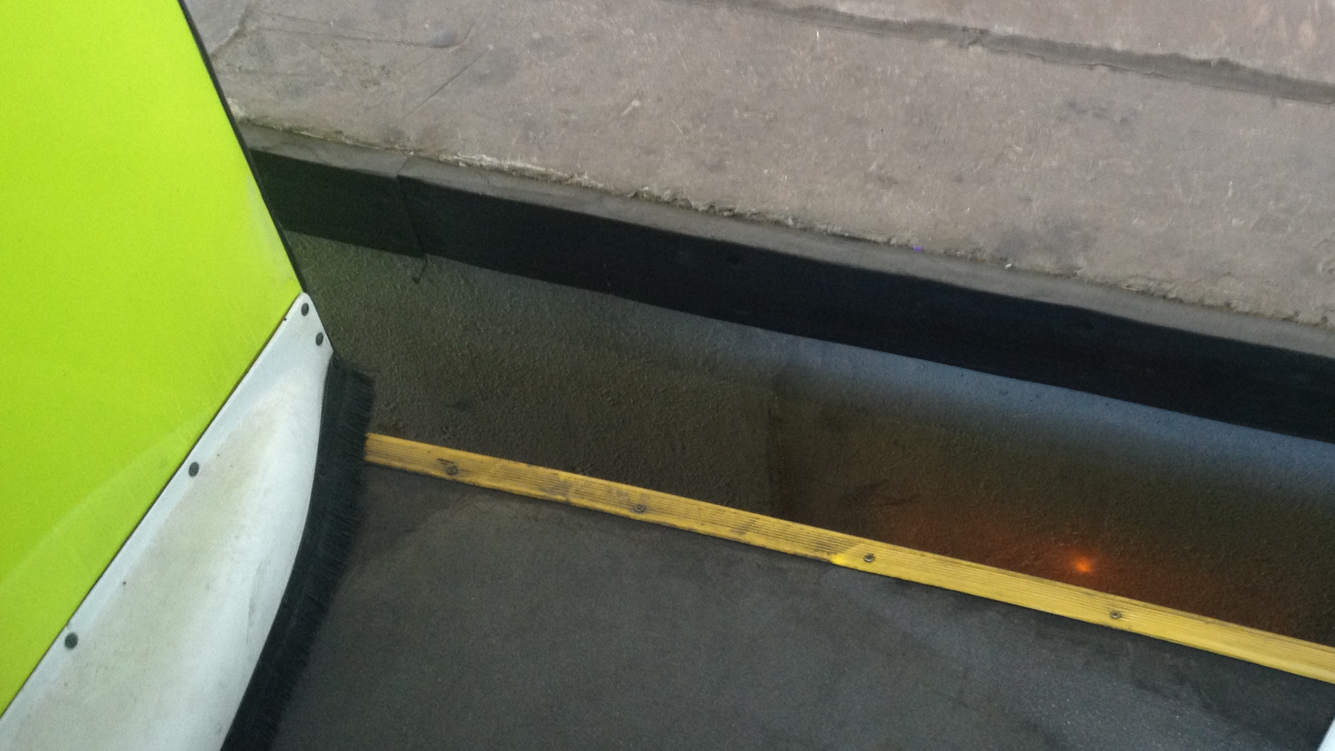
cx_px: 828
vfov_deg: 23.0
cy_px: 285
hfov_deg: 39.6
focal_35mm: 52
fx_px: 1841
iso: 125
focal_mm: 4.28
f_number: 2.4
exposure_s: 1/20
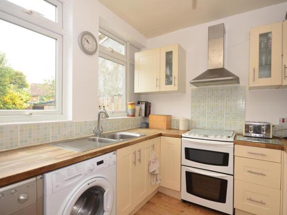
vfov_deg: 67.9
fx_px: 160
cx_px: 148
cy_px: 109
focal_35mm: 19
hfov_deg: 83.8
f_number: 7.1
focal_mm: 11.5
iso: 400
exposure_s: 1/30
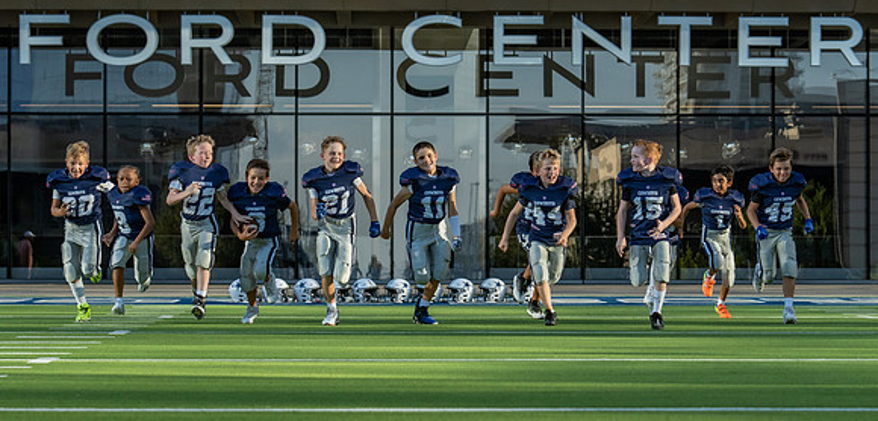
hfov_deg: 17.8
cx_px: 391
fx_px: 2803
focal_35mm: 125
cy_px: 253
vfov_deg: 8.6
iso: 320
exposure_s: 1/1250
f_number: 4
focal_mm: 70
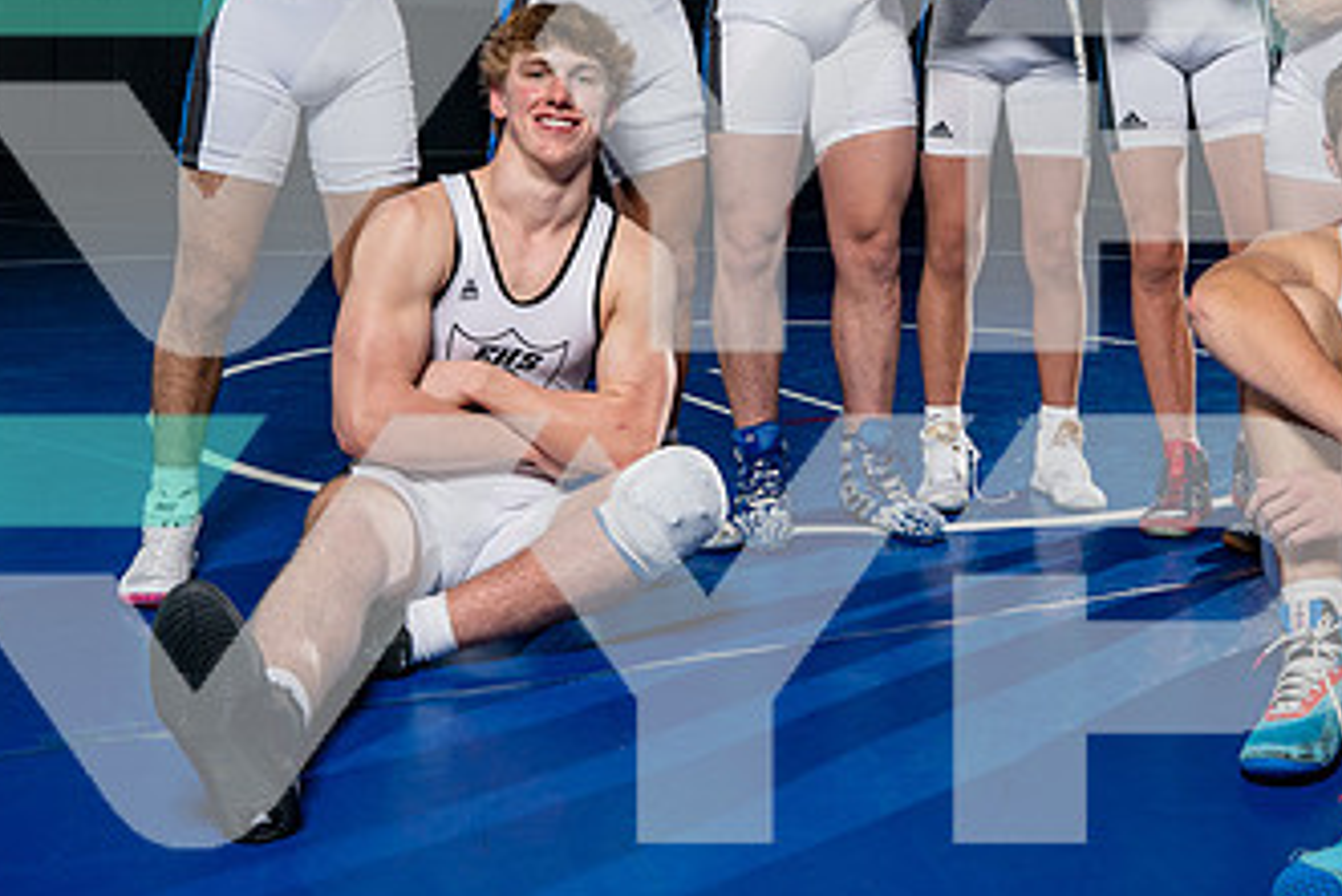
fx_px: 1827
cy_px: 140
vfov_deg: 26.9
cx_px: 888
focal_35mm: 49
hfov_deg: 39.9
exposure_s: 1/125
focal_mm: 28
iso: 500
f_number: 8
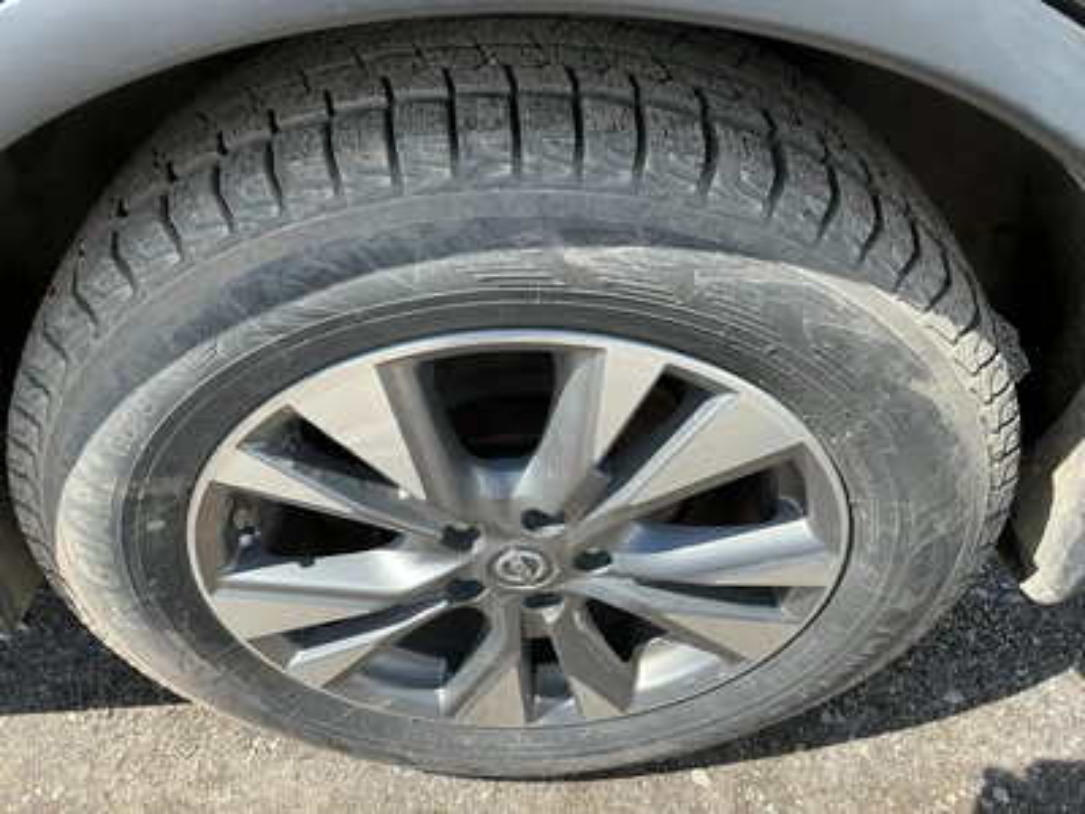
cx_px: 542
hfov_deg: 63.4
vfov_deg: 49.7
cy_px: 407
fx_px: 878
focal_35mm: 28
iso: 25
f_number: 1.8
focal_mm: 3
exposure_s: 1/495
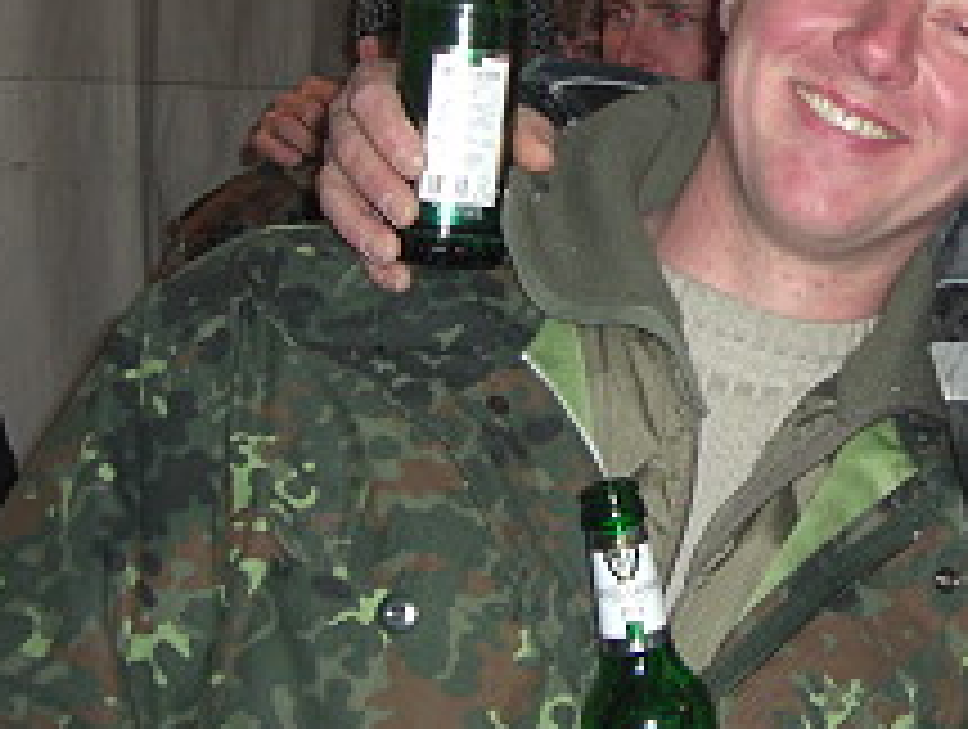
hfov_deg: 19.1
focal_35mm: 100
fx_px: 2801
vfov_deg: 14.7
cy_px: 52
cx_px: 961
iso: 200
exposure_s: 1/60
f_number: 2.8
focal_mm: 7.9
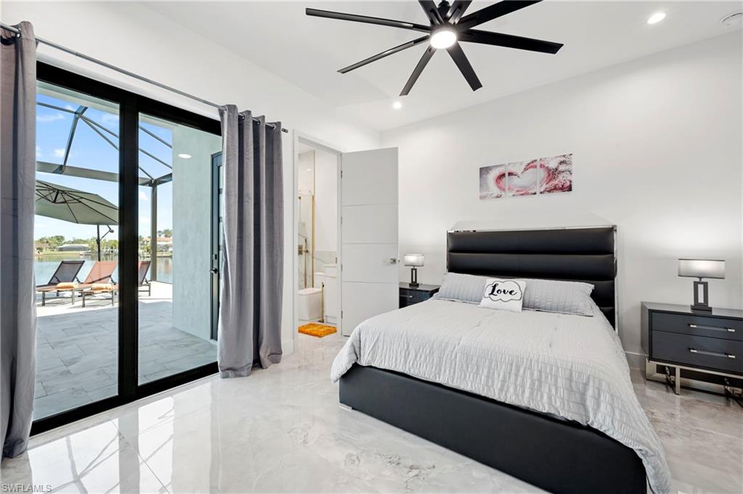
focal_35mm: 14
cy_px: 247
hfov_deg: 104.3
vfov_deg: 81.1
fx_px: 289
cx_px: 372
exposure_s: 1/3
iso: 100
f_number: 8
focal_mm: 14
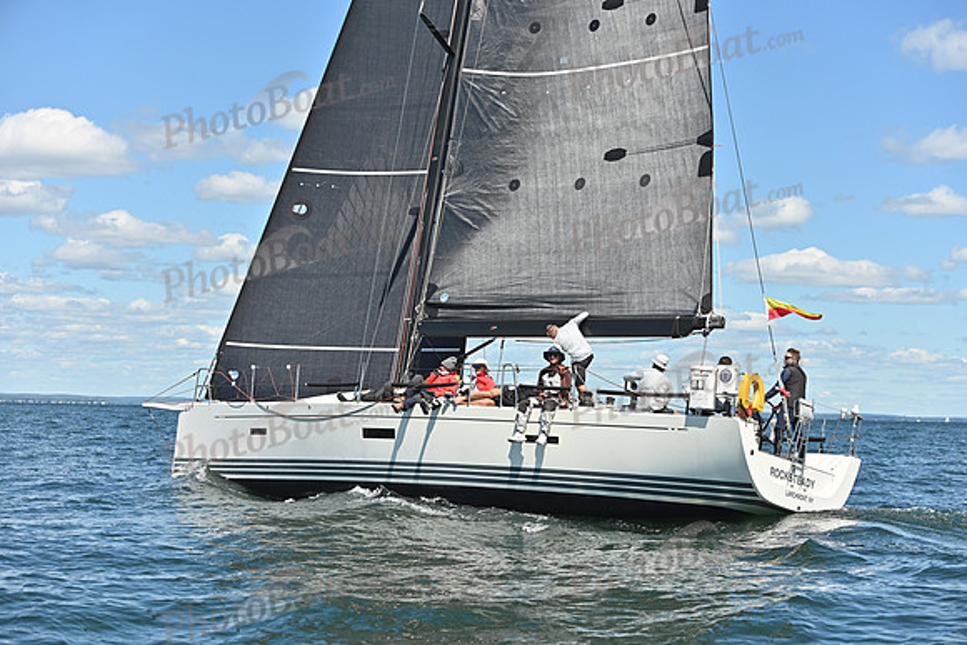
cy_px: 322
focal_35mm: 70
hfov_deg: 28.8
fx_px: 1881
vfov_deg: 19.5
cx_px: 484
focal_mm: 70
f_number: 5
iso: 320
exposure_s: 1/3200
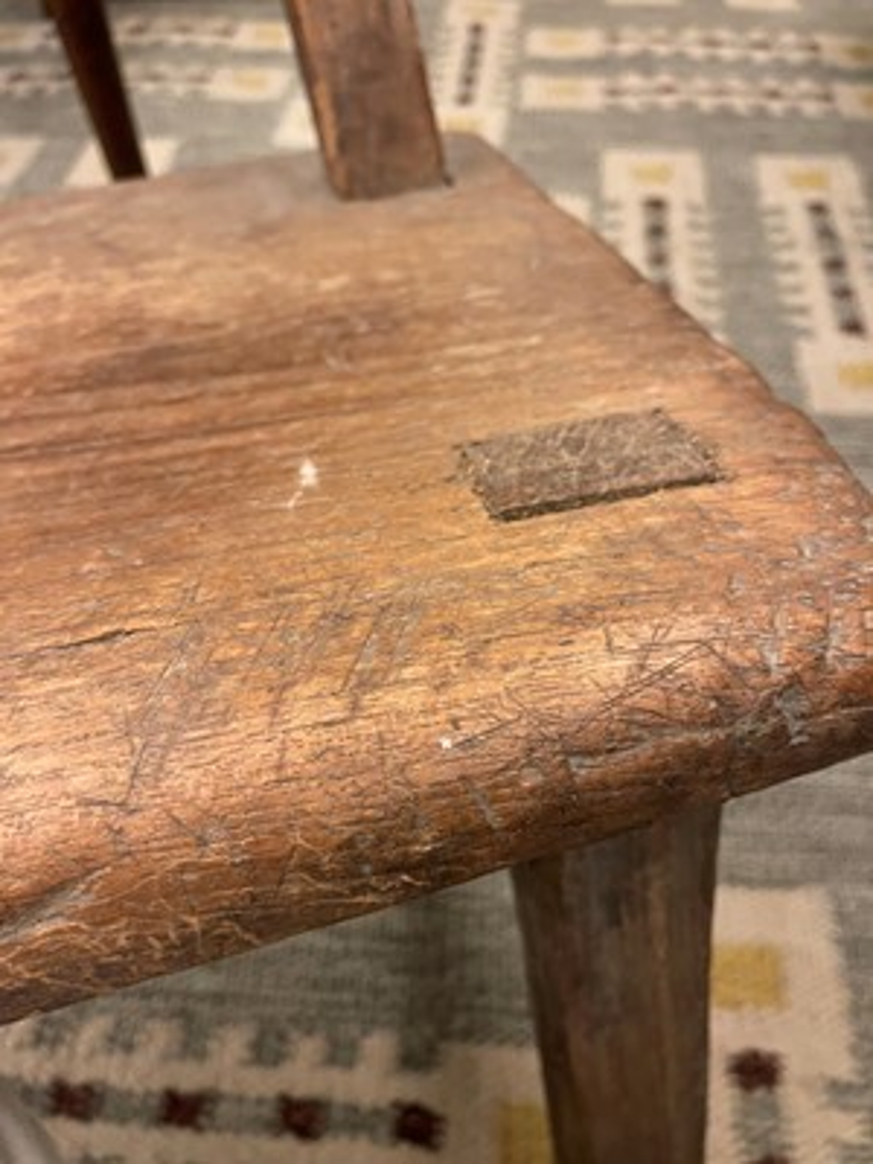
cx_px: 436
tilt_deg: -54.7
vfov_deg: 69.4
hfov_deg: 54.9
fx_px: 841
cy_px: 582
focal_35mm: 25
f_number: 1.6
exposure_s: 1/33
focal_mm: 5.1
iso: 400
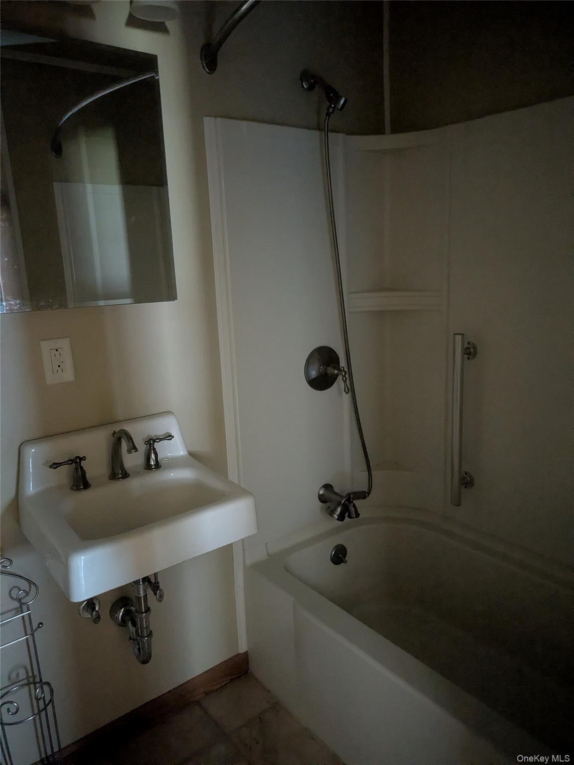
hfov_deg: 54.9
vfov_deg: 69.4
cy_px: 382
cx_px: 287
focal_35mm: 25
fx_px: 552
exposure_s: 1/15
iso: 4617
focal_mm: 5.43
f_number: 1.89
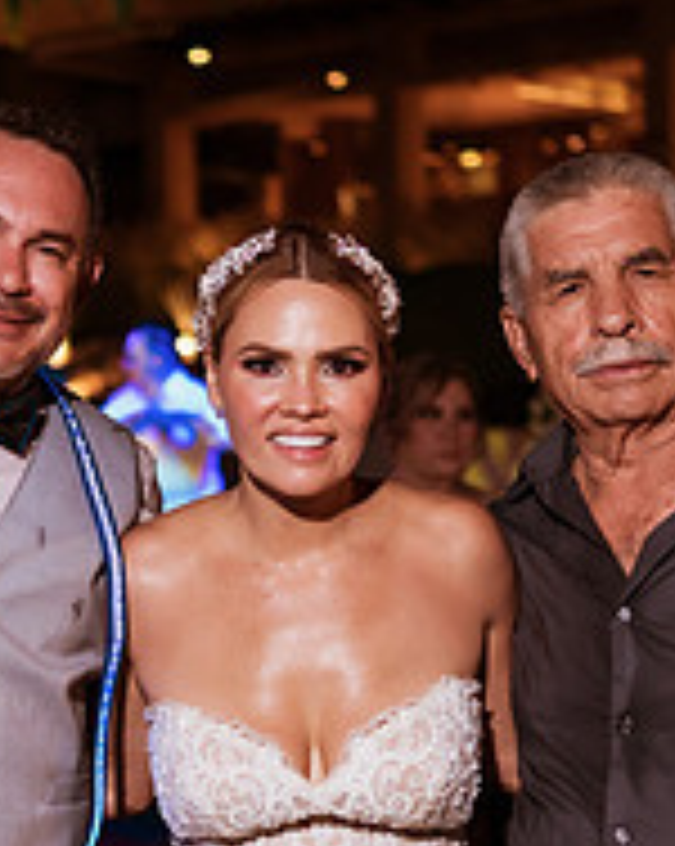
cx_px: 41
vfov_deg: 17.8
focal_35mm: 107
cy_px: 668
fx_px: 2676
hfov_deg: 14.2
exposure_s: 1/160
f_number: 1.8
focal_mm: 35
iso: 1600
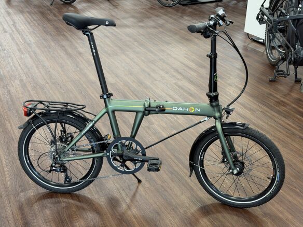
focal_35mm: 48
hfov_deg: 39.7
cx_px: 152
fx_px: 420
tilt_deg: -27.3
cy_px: 114
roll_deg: -0.5
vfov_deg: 30.3
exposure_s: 1/50
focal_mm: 6.76
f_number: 1.78
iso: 100
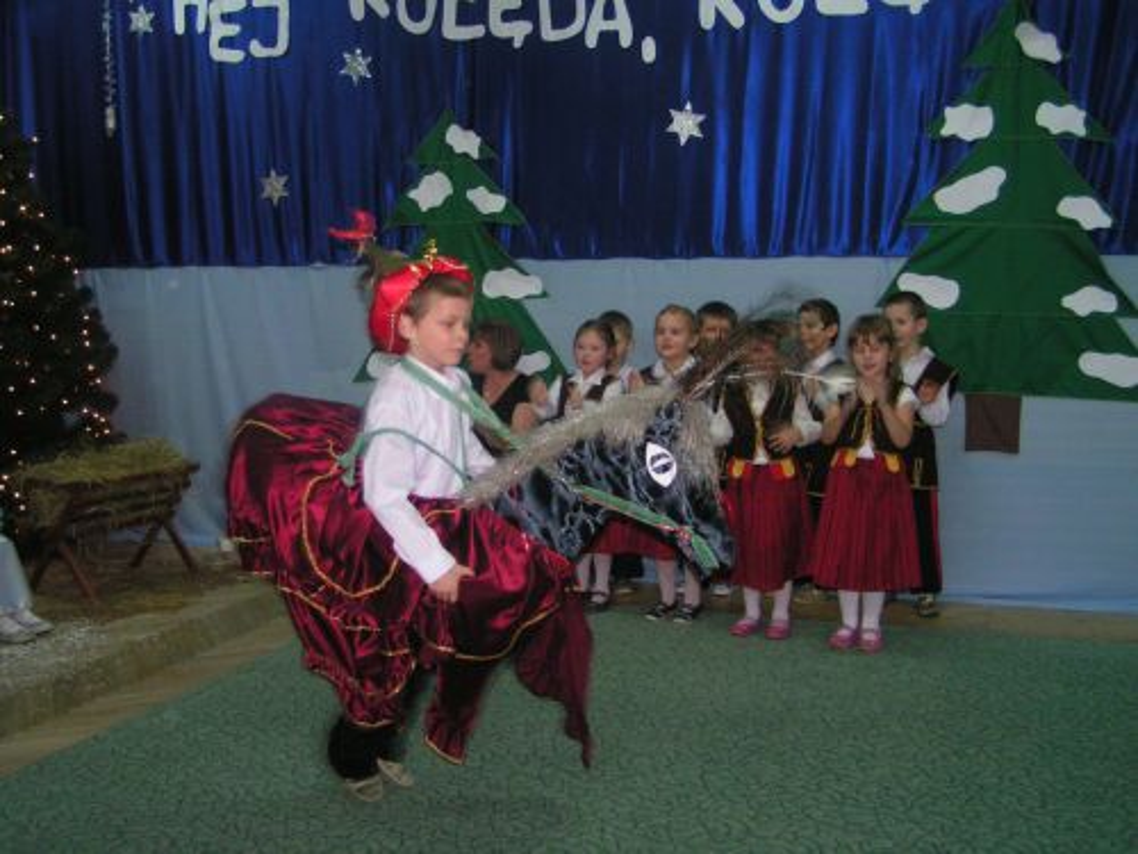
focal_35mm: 38
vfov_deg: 37.7
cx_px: 569
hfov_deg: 49.0
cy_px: 427
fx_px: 1249
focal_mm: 5.8
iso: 200
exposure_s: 1/40
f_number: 2.8
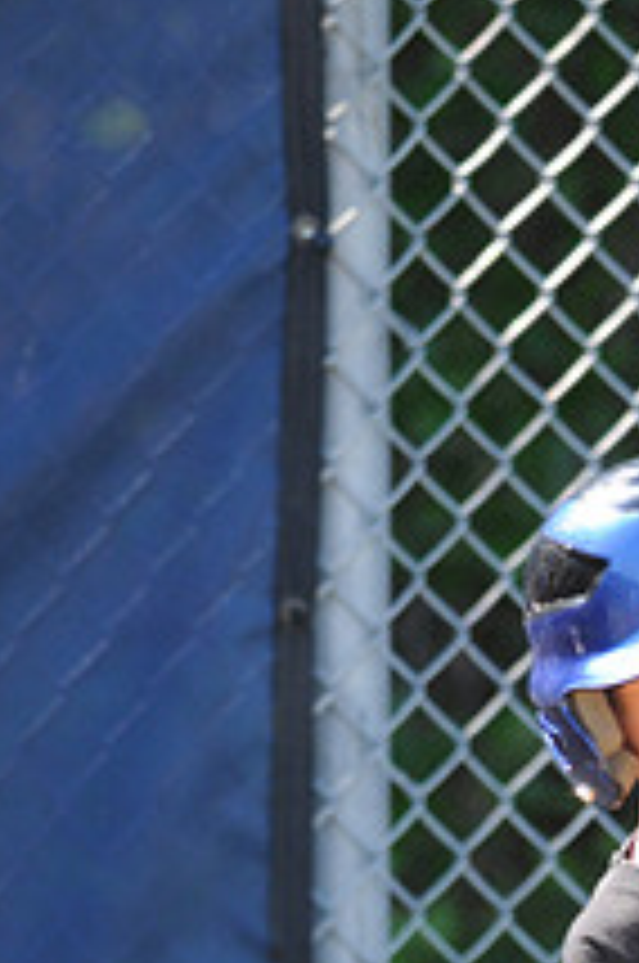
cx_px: 844
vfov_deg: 1.7
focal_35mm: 1221
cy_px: 1220
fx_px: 32612
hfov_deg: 1.1
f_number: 4
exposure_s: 1/500
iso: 400
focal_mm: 300
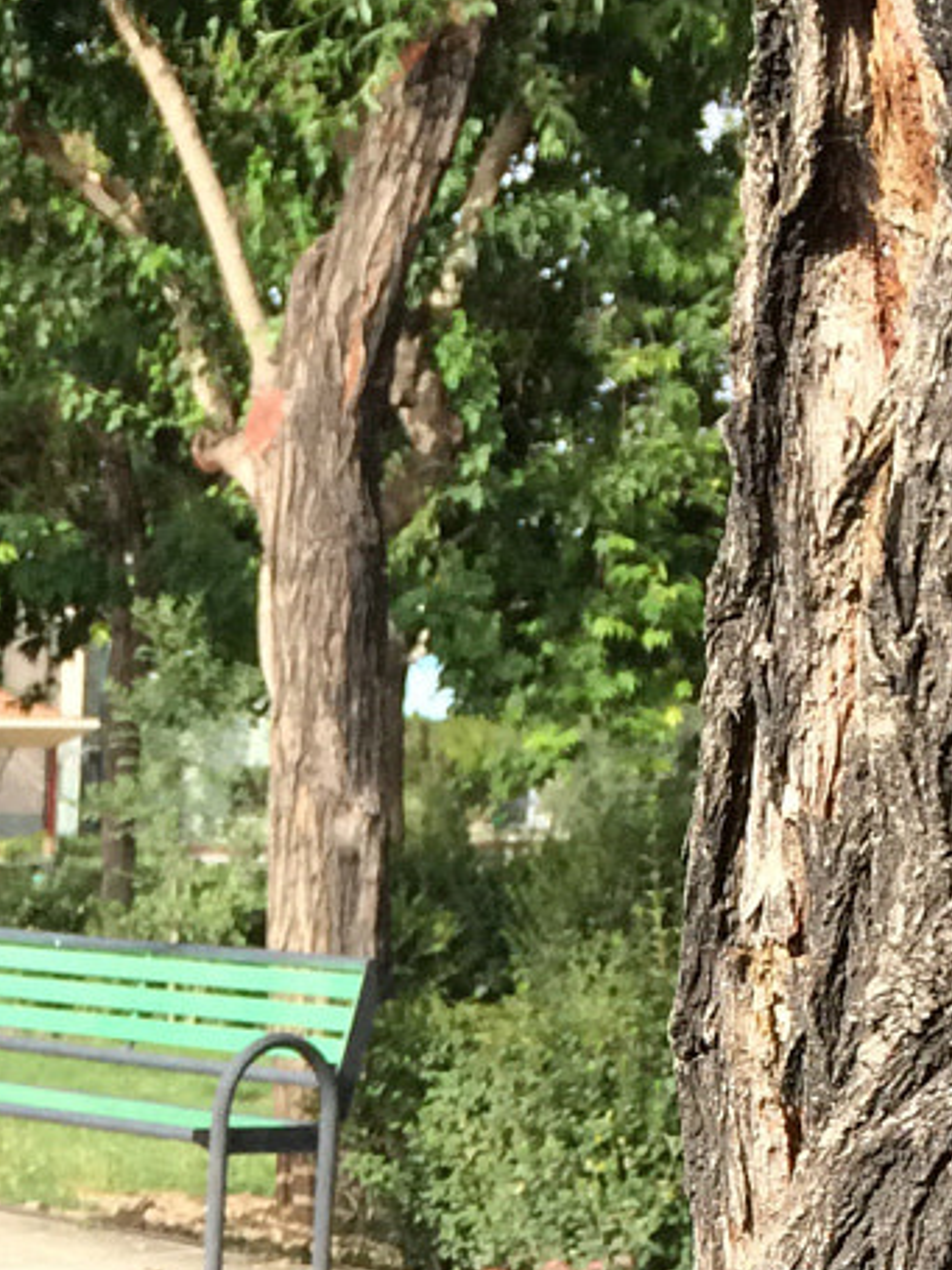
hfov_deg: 13.9
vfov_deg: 18.1
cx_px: -290
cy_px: 1599
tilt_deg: -15.2
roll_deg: -0.5
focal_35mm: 102
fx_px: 3742
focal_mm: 4.15
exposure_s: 1/2053
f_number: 2.2
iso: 100
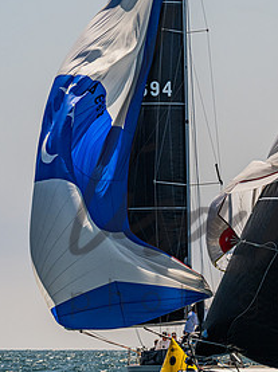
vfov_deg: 4.6
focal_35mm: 430
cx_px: 275
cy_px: 254
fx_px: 4615
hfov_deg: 3.4
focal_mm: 170
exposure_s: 1/4000
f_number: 8
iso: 500
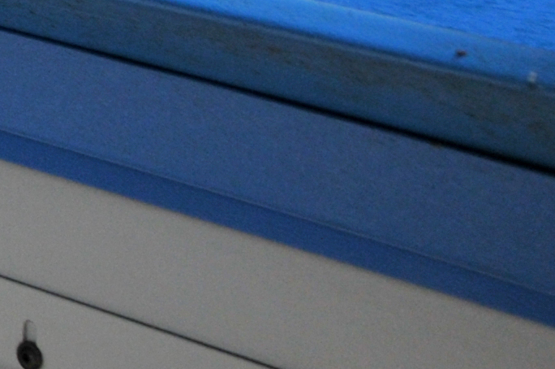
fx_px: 2894
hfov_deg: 8.8
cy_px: -723
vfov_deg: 6.6
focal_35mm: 188
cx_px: -1160
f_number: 9
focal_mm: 20
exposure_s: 1/8
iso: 320
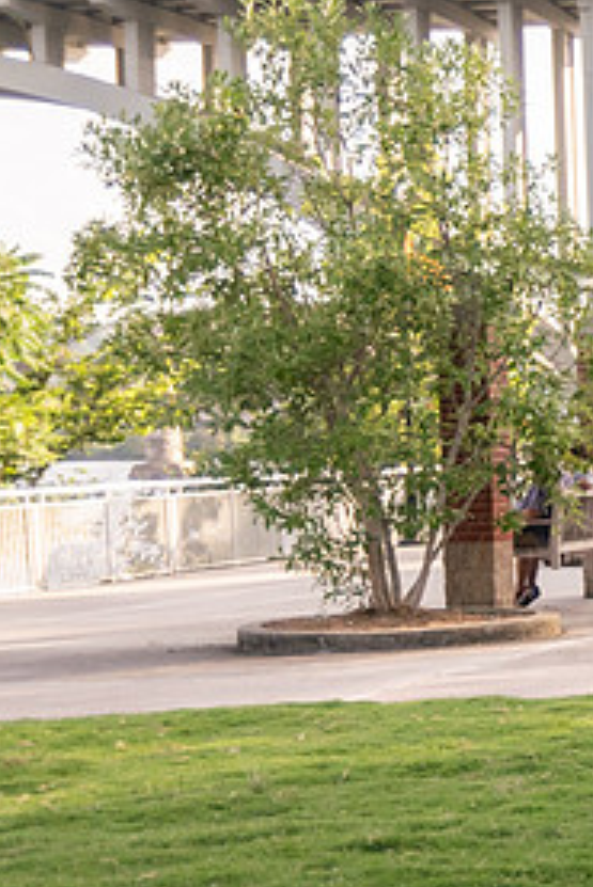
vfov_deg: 18.2
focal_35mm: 112
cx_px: 1038
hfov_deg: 11.4
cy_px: 473
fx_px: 2764
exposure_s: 1/4000
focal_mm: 30
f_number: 2.8
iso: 560
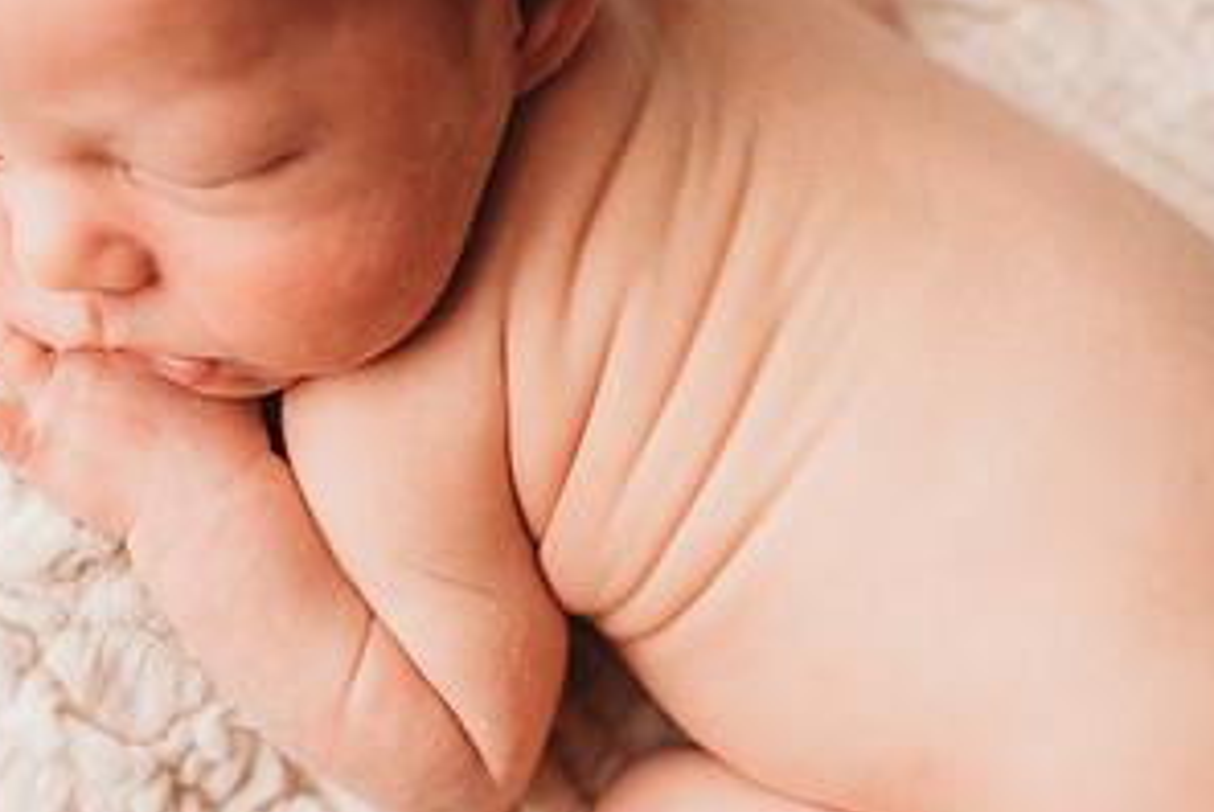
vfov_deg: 28.6
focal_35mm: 47
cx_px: 340
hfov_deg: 40.9
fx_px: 1586
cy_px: 293
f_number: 2.5
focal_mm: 24
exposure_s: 1/160
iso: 100
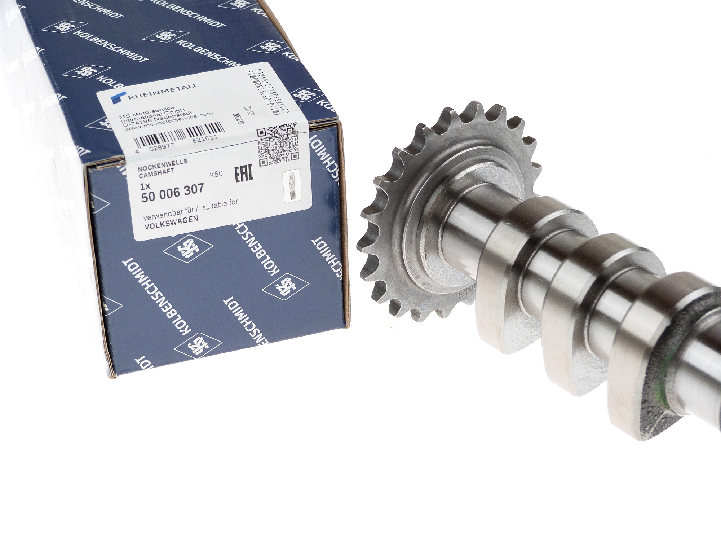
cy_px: 270
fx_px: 1666
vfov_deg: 18.4
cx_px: 360
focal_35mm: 80
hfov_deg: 24.4
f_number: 3.4
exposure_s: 1/100
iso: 100
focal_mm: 14.5
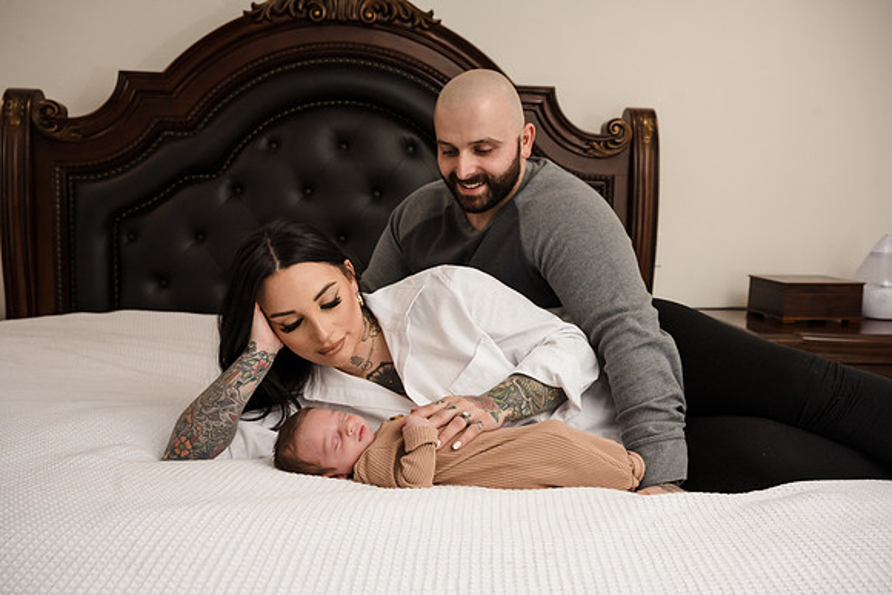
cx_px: 446
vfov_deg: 39.4
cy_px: 298
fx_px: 830
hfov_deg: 56.5
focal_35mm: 34
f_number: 6.3
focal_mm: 33.5
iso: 800
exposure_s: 1/320
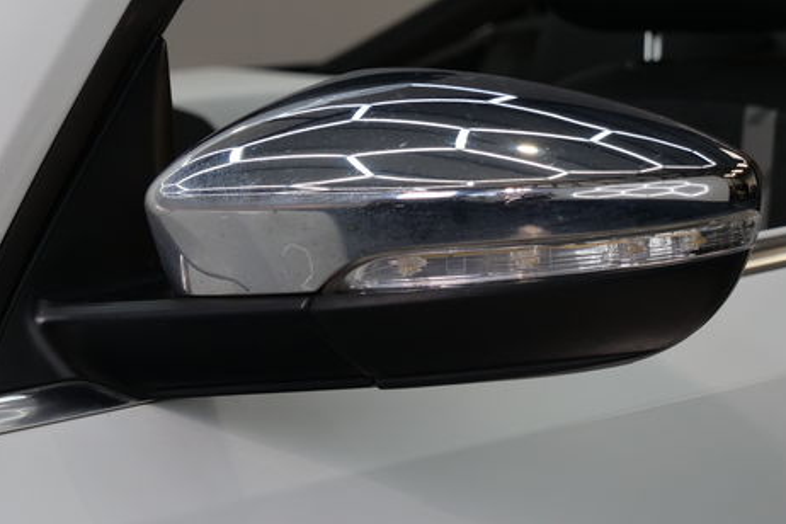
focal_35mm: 162
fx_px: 3537
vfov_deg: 8.5
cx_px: 327
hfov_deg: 12.7
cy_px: 78
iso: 200
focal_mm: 36
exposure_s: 1/80
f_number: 3.9
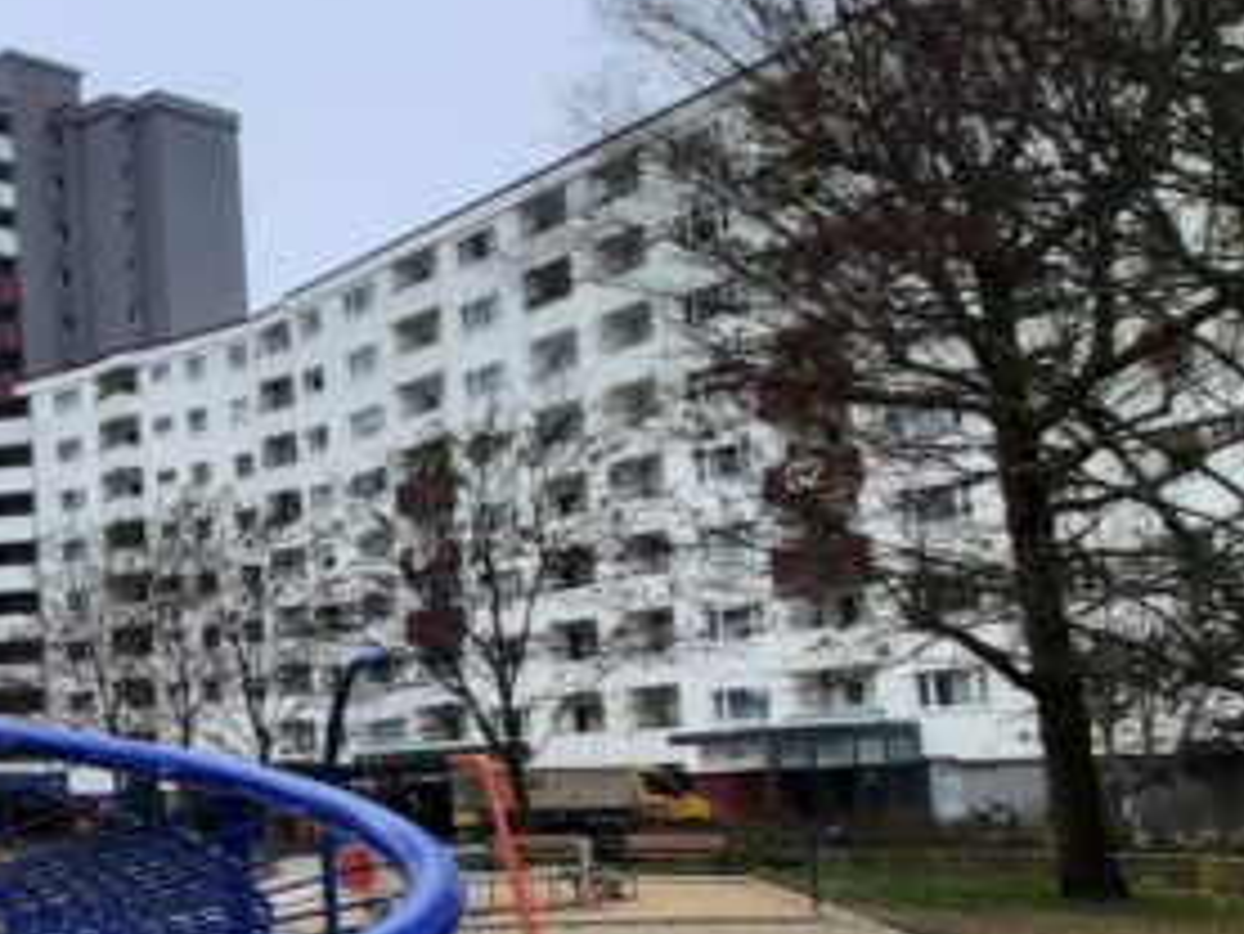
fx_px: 1726
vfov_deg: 30.0
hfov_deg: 28.5
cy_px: 647
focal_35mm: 48
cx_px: -548
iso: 40
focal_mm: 1.74
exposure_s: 1/172
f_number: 2.2
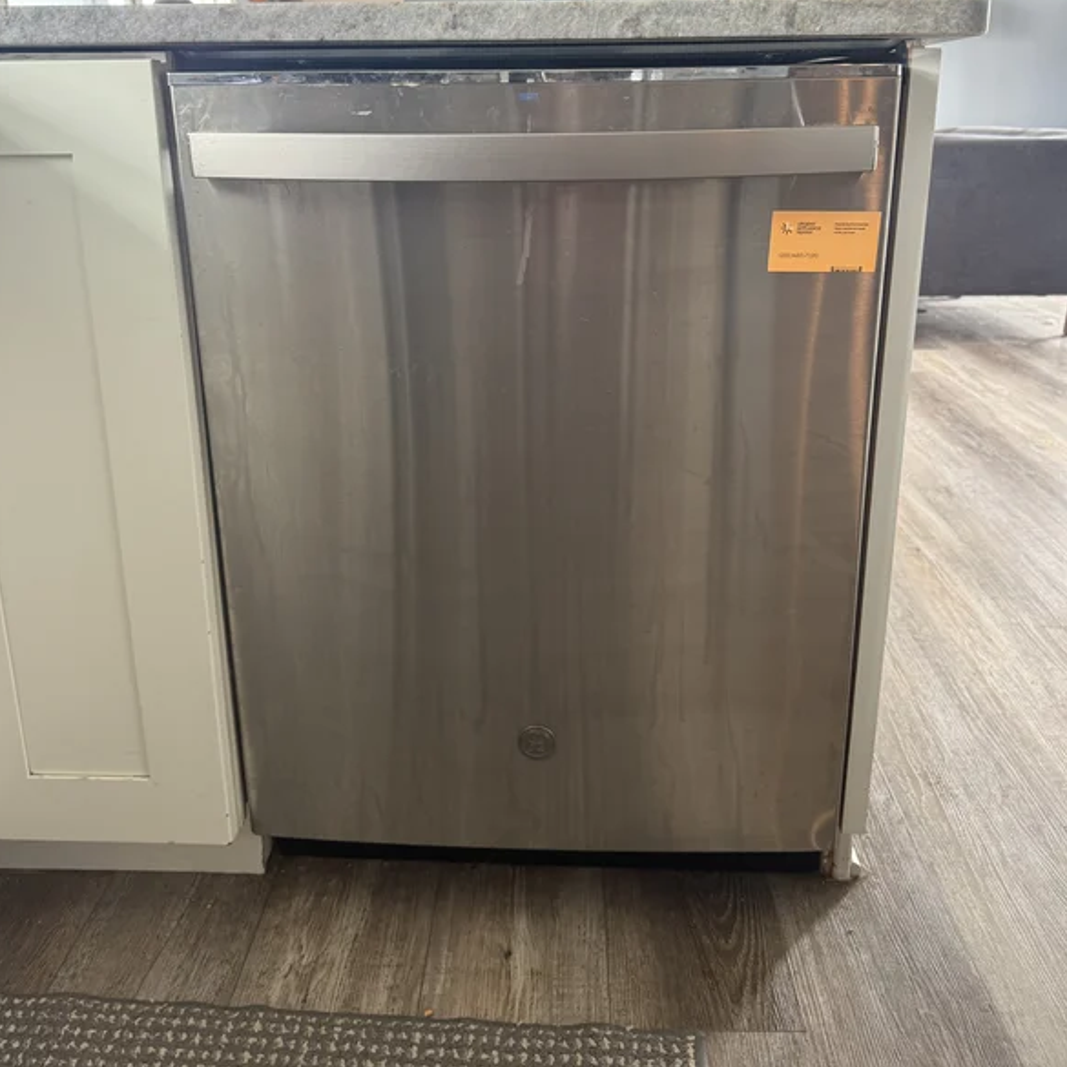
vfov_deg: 54.9
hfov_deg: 55.6
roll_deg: -0.3
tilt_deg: -13.0
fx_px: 1011
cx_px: 534
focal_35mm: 29
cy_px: 396
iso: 200
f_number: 1.78
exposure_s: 1/60
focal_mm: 6.76
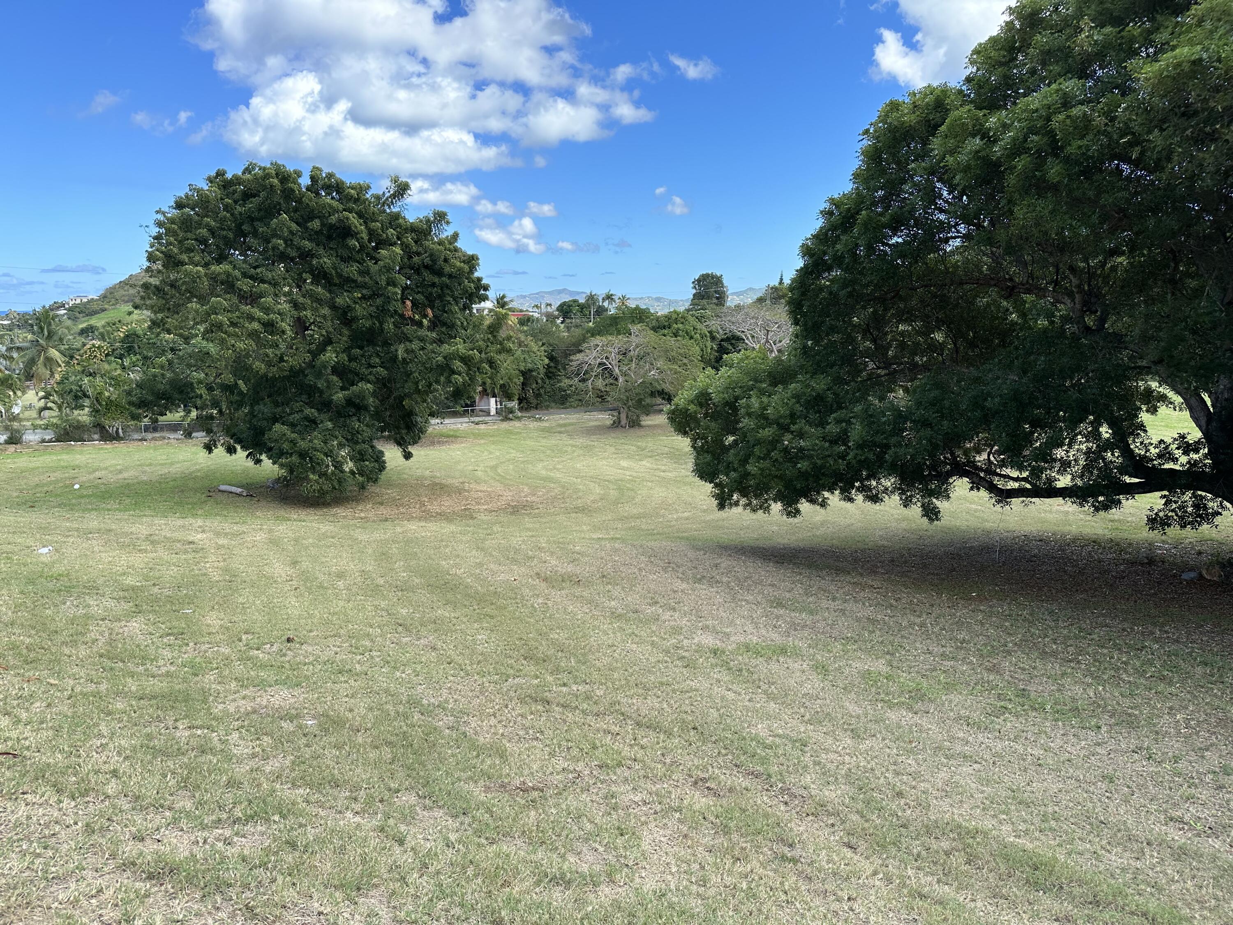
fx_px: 855
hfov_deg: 71.6
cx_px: 616
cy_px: 462
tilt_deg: -10.3
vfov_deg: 56.8
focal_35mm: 24
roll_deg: -0.1
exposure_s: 1/1779
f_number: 1.78
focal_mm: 6.86
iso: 80
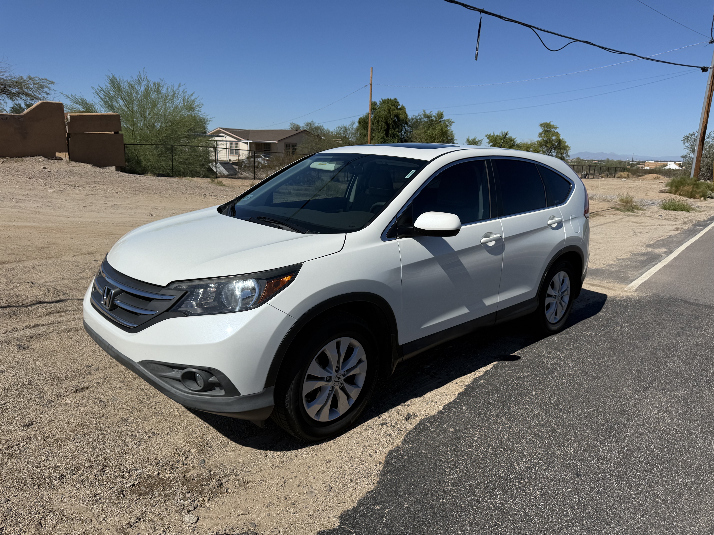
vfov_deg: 56.8
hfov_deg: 71.6
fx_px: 495
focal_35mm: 24
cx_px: 357
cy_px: 268
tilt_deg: -12.7
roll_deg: -2.2
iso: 80
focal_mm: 6.76
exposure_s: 1/9091
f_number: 1.78
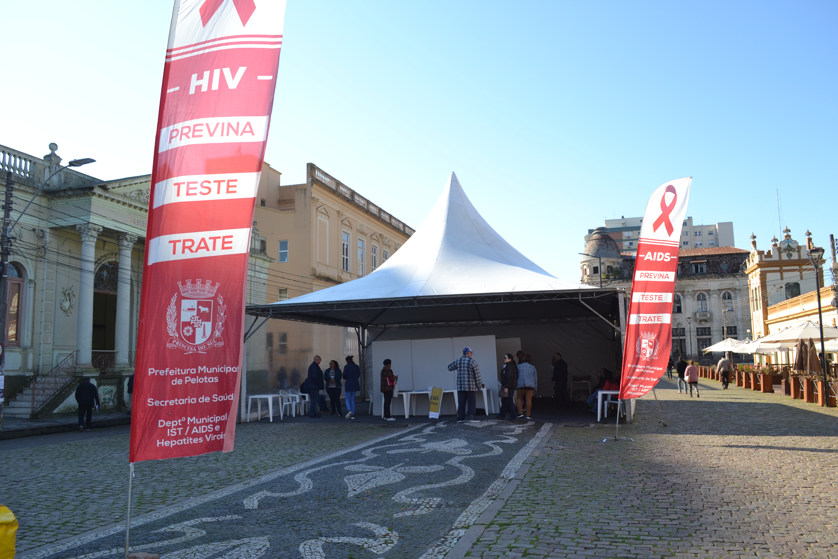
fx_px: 628
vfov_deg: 47.9
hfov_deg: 67.4
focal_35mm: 27
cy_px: 280
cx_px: 419
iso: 100
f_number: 6.3
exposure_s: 1/200
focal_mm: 18
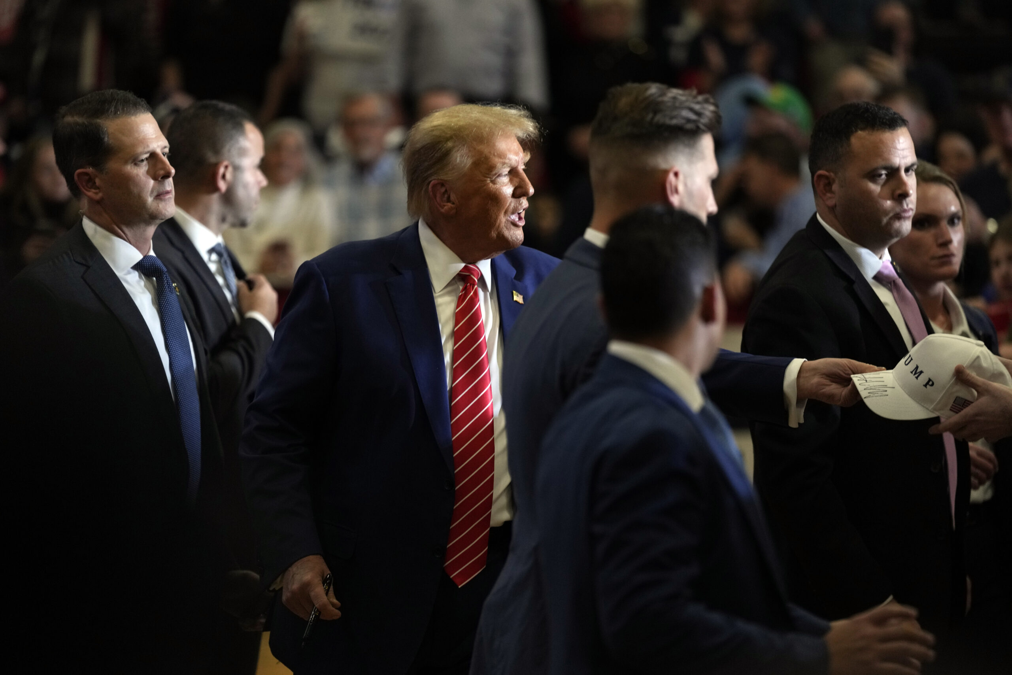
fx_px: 5622
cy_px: 338
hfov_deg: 10.3
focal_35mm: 200
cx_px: 506
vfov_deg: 6.9
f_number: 2.8
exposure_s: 1/320
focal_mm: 200
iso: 2000
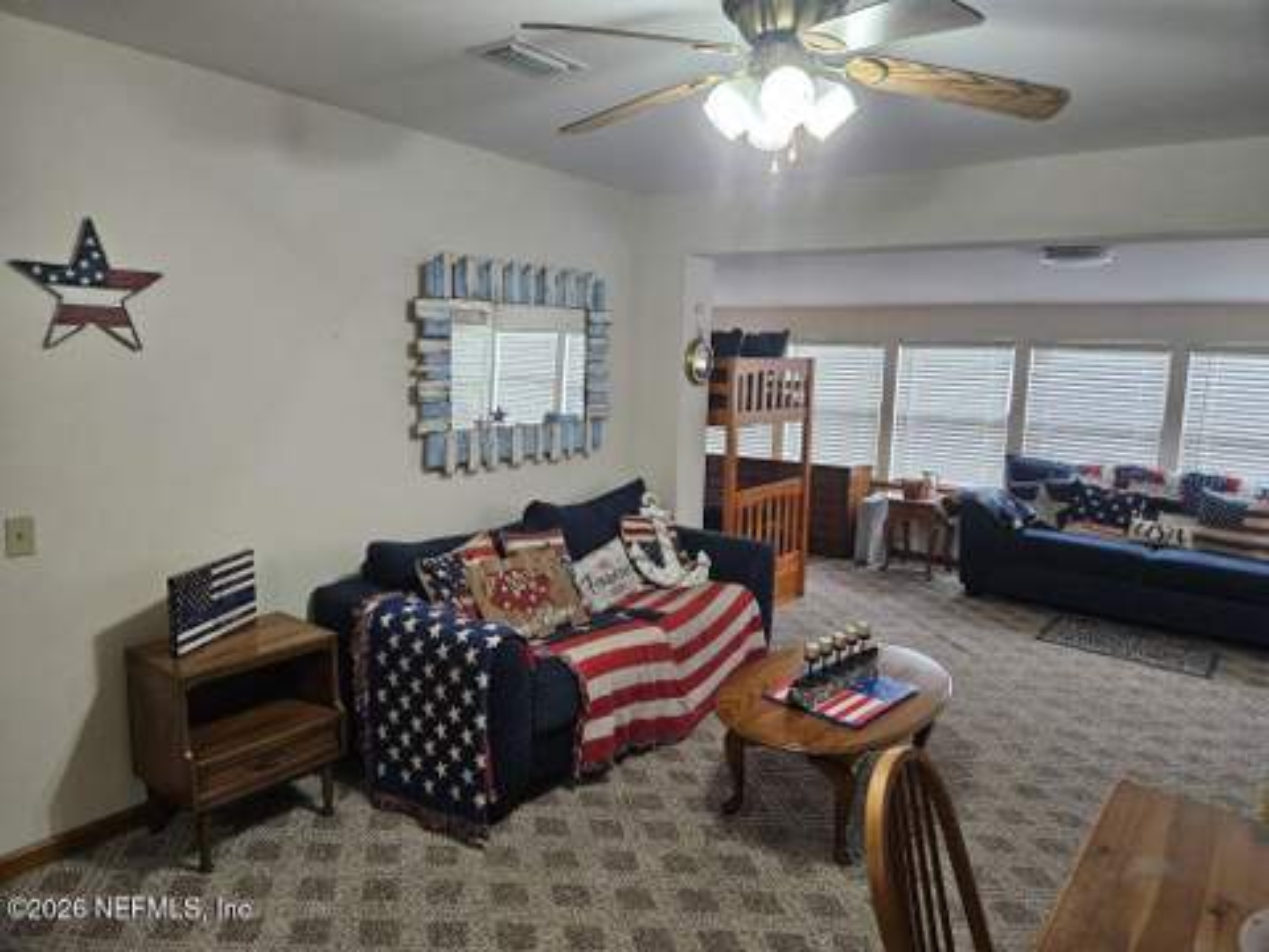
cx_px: 634
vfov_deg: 58.9
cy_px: 476
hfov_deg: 73.9
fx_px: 843
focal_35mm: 23
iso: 400
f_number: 1.8
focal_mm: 5.4
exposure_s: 1/120
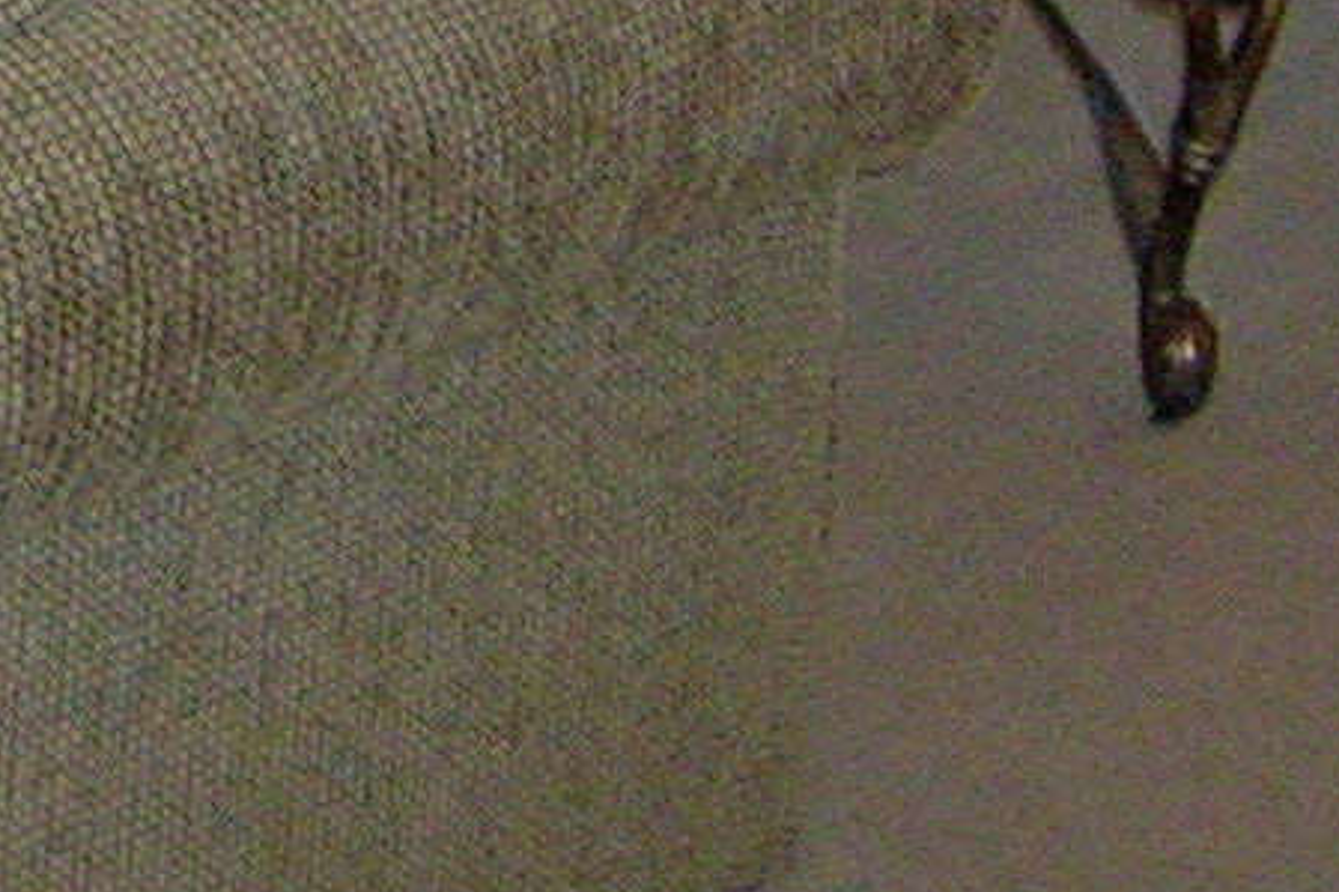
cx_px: -576
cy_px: -1131
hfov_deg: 11.9
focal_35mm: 166
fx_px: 6172
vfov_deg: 7.8
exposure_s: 1/60.1
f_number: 2.8
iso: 190
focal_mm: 5.4
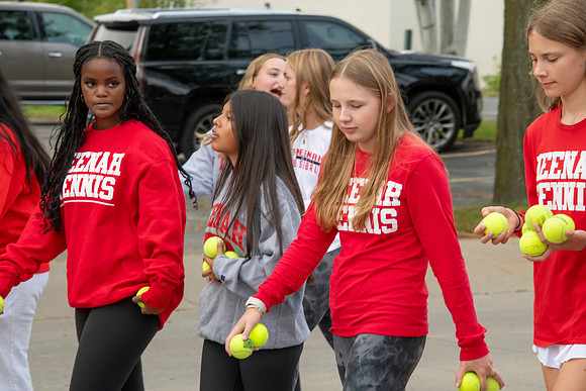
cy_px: 196
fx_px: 2768
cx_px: 293
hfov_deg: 12.1
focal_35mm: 170
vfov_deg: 8.1
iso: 3200
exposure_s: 1/250
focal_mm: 170
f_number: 11
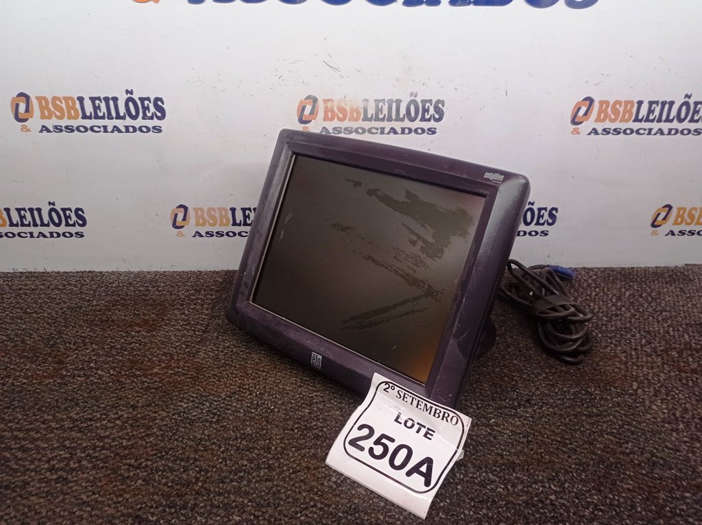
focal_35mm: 28
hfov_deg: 63.5
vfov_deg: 49.7
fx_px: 567
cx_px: 351
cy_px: 262
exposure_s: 1/60
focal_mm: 4.7
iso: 200
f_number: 1.79
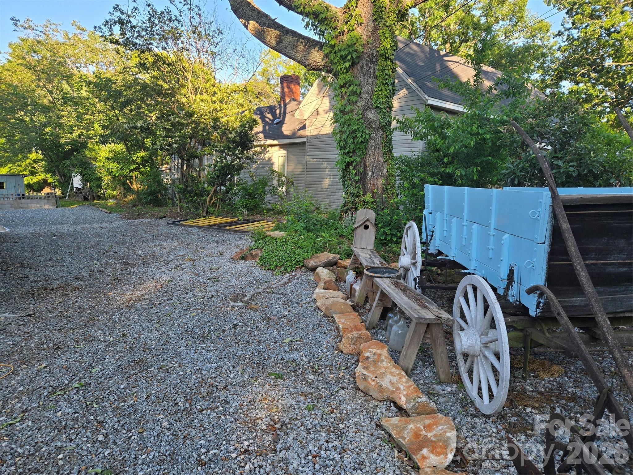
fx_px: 421
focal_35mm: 23
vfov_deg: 58.9
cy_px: 238
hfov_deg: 73.9
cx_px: 316
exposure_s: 1/1064
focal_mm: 5.4
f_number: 1.8
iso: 80
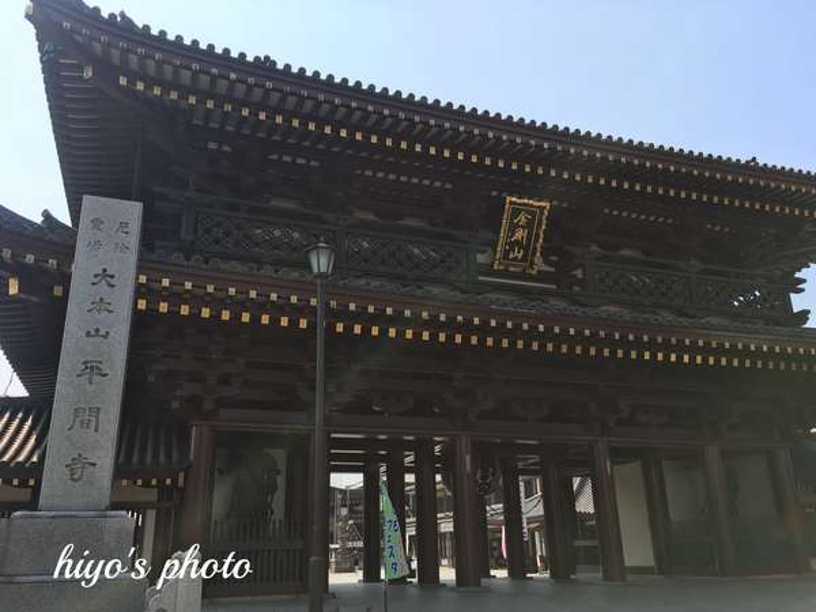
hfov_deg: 61.7
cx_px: 408
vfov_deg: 48.2
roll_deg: -0.4
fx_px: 684
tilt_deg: +19.5
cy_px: 306
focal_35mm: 29
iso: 25
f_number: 2.2
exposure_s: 1/1083
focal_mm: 4.15
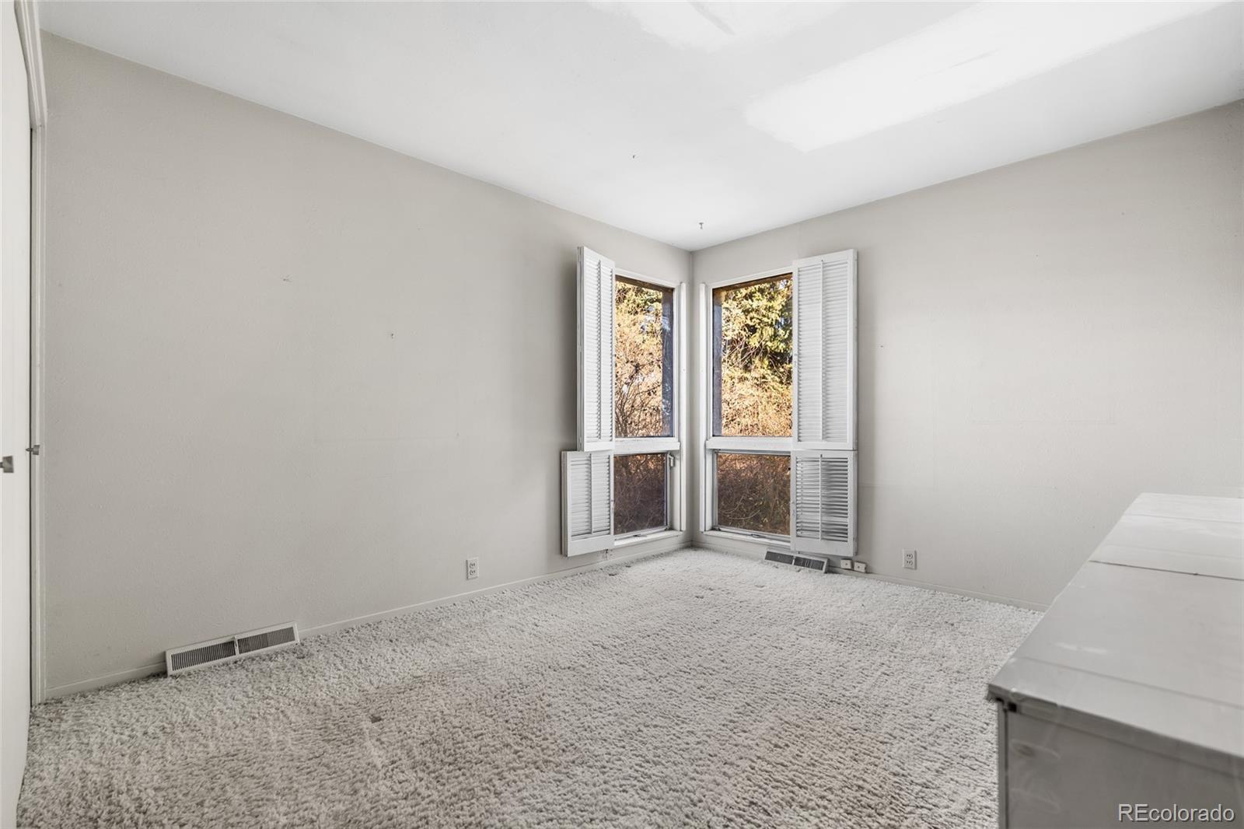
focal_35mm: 16
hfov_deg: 95.0
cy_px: 414
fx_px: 570
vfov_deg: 72.0
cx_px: 622
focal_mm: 16.5
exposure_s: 1/2
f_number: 4
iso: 125
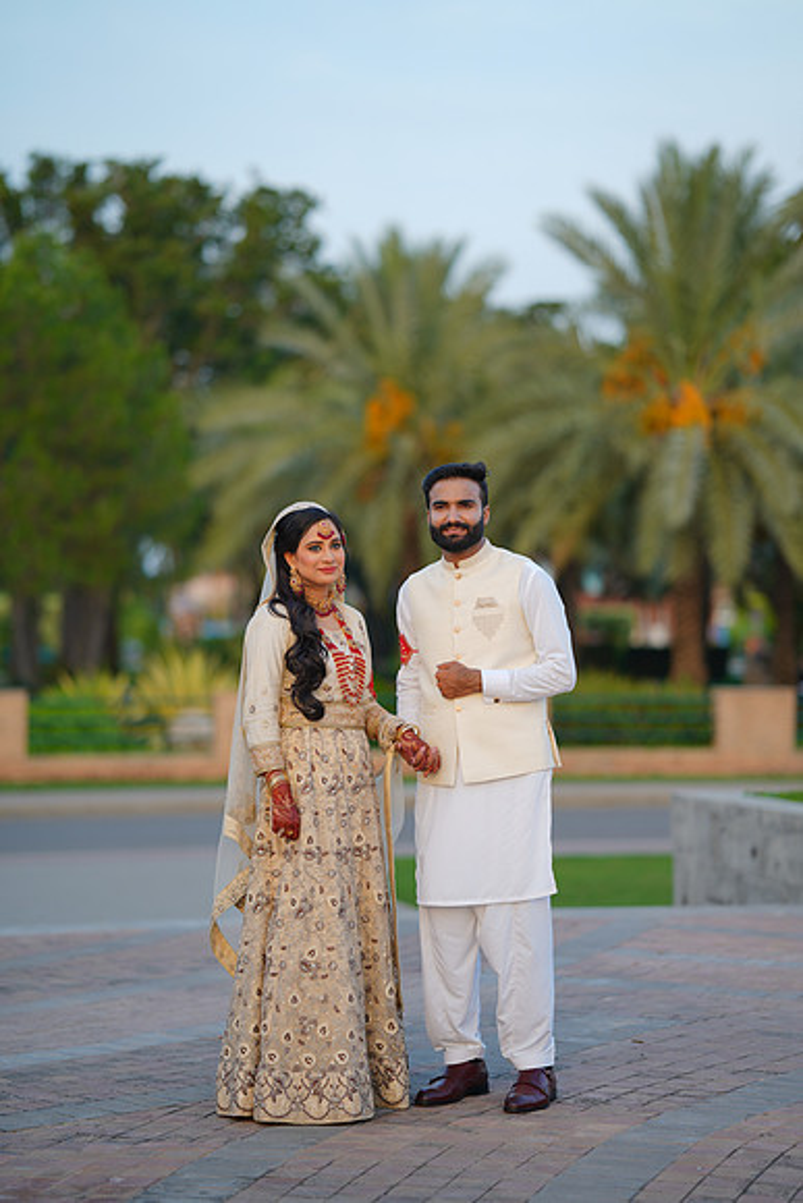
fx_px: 2842
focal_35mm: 85
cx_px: 402
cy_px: 602
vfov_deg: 23.9
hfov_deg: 16.1
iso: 50
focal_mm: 85
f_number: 1.4
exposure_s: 1/400
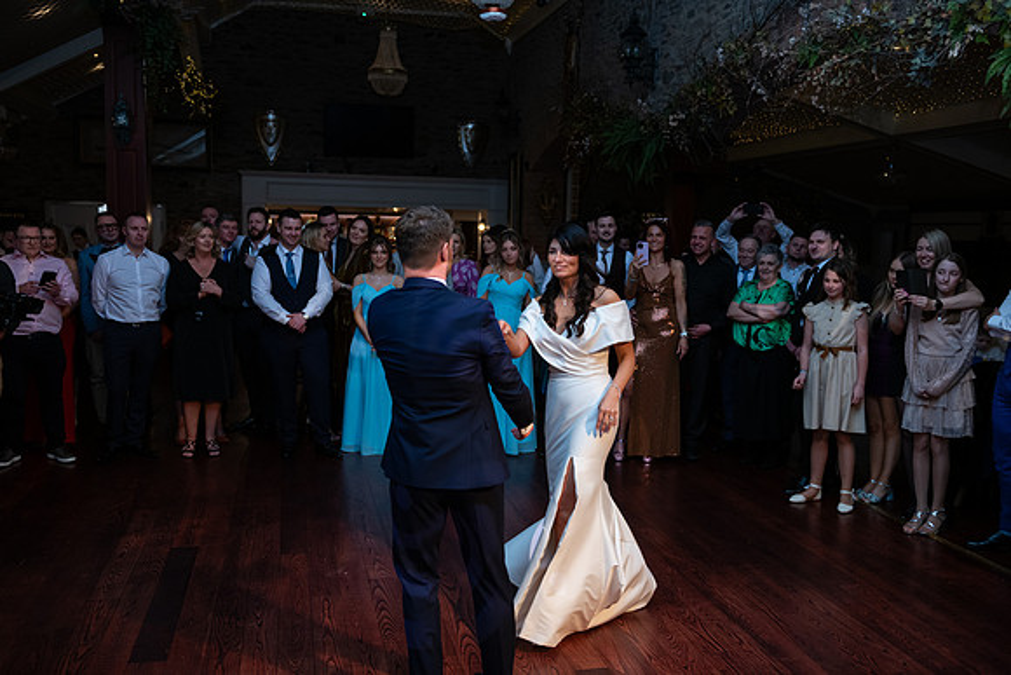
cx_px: 506
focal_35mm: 34
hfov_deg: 55.8
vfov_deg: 38.9
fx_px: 955
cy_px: 338
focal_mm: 34
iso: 640
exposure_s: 1/160
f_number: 3.5
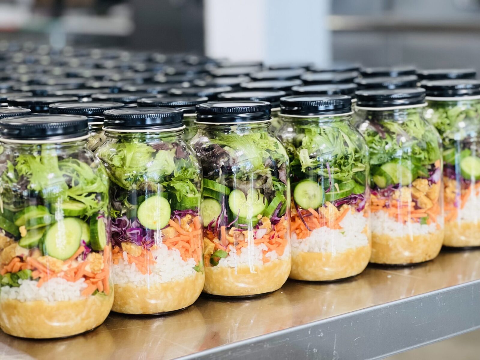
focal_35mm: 77
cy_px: 180
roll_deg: +1.4
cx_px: 240
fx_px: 1068
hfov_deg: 25.3
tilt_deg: -10.4
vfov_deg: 19.1
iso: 125
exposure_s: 1/33
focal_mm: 9
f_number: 2.8
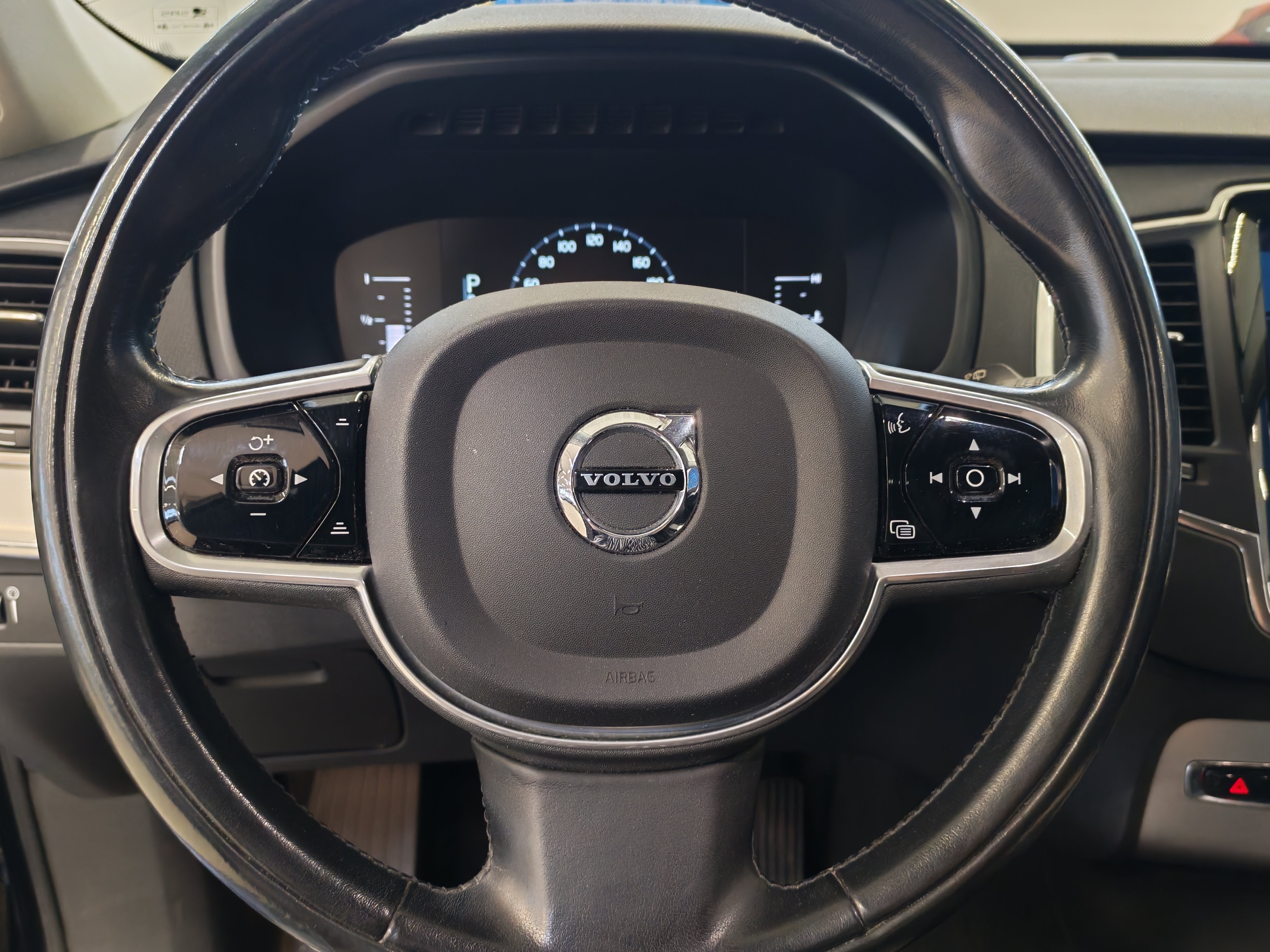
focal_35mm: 32
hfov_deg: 56.8
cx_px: 635
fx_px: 1174
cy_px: 476
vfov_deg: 44.2
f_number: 1.9
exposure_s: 1/50
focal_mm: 6.12
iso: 800
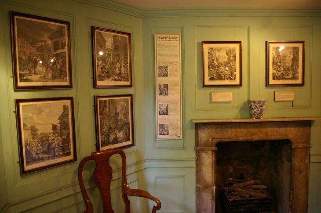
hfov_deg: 67.4
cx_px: 160
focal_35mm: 27
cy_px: 106
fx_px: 240
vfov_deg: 47.8
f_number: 3.5
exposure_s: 1/20
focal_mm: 18
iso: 400
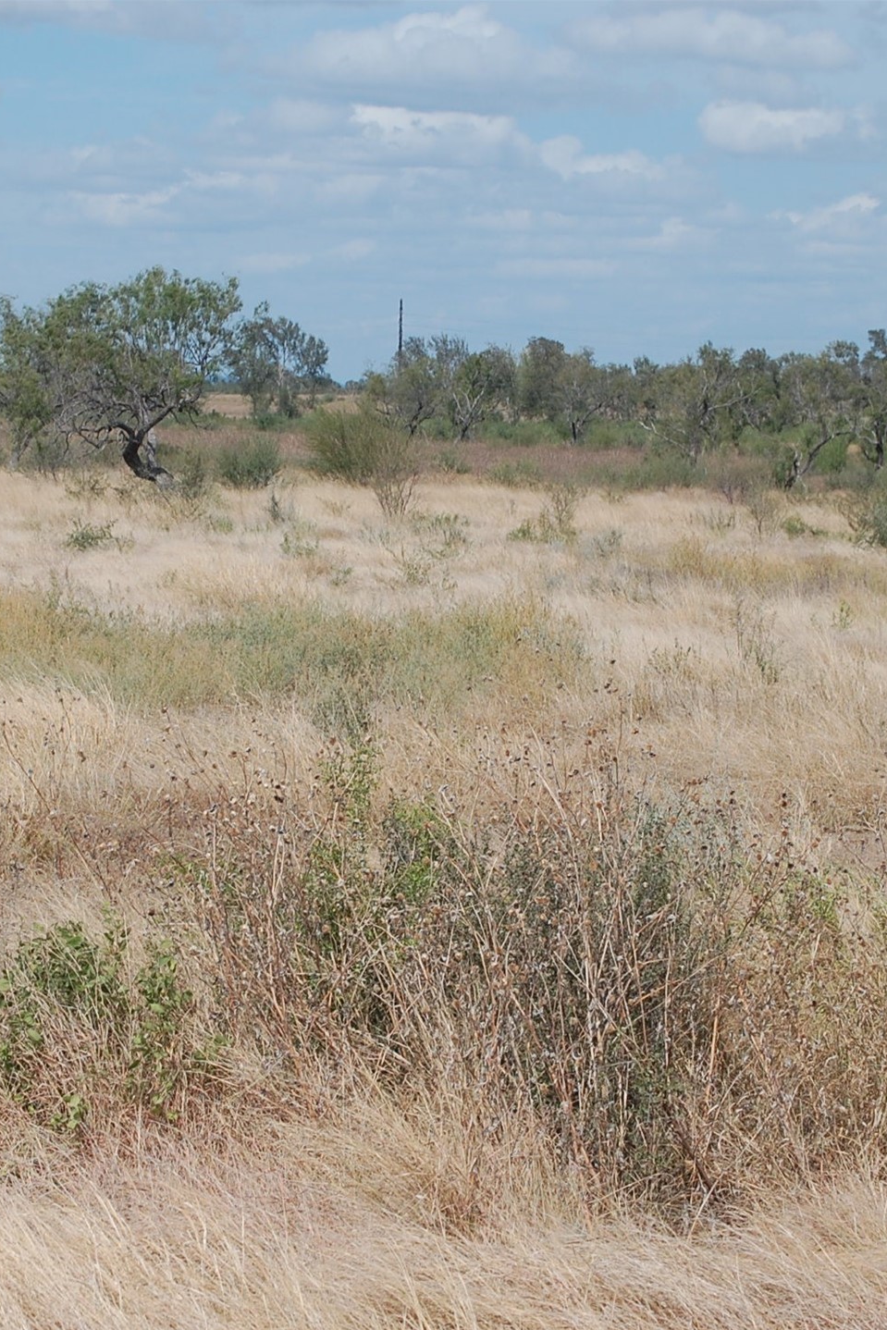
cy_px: 667
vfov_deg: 16.4
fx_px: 4609
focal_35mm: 125
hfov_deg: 11.0
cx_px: 333
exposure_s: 1/320
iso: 200
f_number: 9
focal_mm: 55
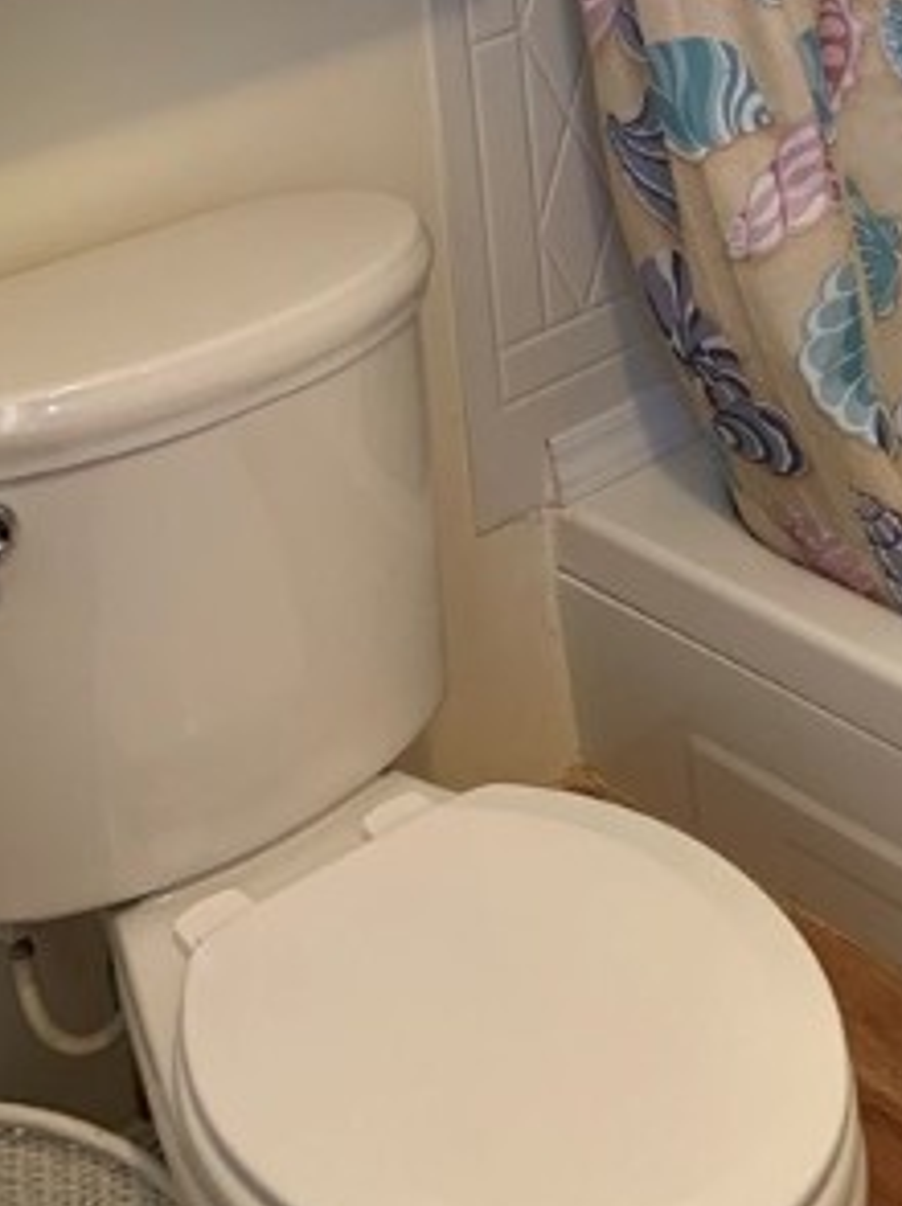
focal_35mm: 68
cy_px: -152
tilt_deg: -14.1
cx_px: 935
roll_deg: +2.7
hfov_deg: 20.8
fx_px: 2366
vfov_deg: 26.2
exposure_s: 1/60
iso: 125
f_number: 1.8
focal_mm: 4.25
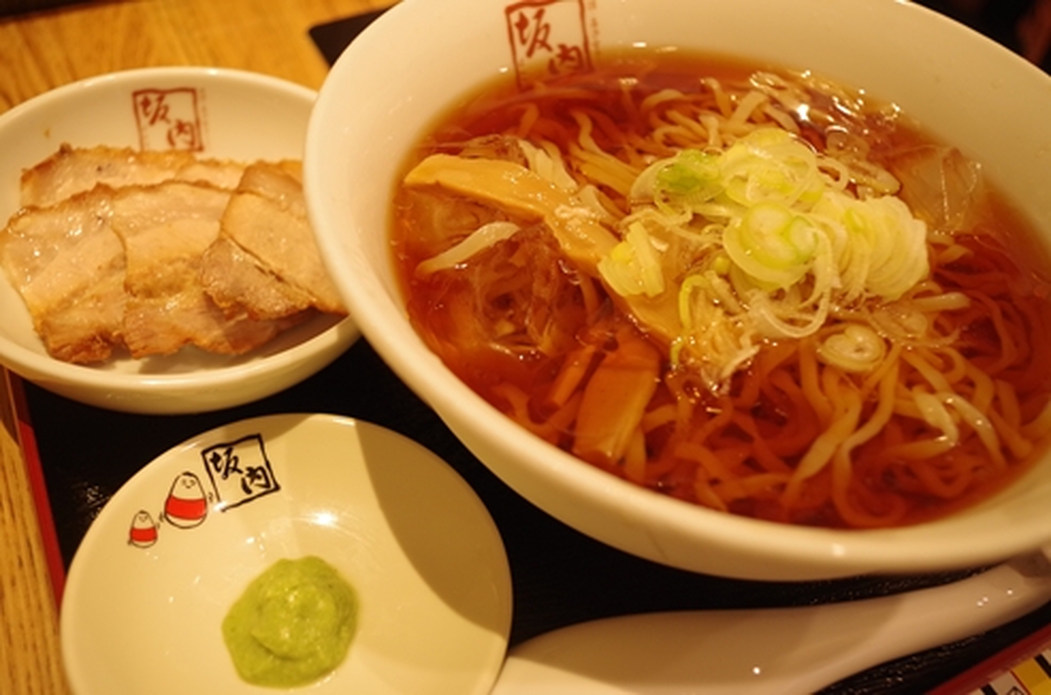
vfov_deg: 38.0
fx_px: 1010
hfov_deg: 55.0
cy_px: 348
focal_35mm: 35
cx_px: 526
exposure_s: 1/50
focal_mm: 23.13
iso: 800
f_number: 4
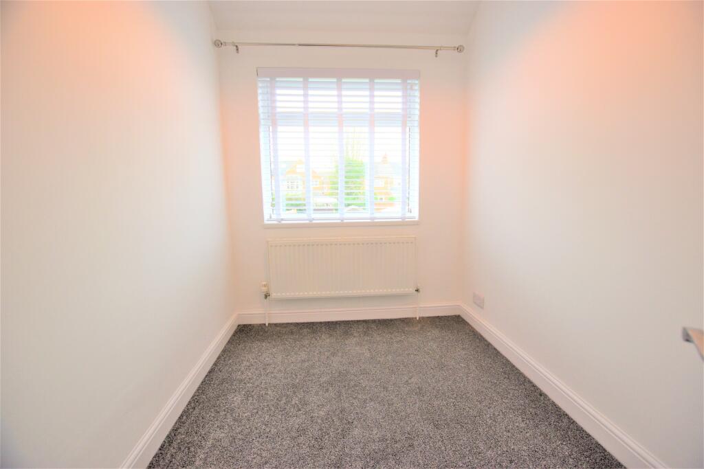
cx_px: 352
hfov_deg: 100.4
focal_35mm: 15
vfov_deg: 77.3
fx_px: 293
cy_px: 234
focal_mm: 10
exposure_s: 1/60
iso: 400
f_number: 4
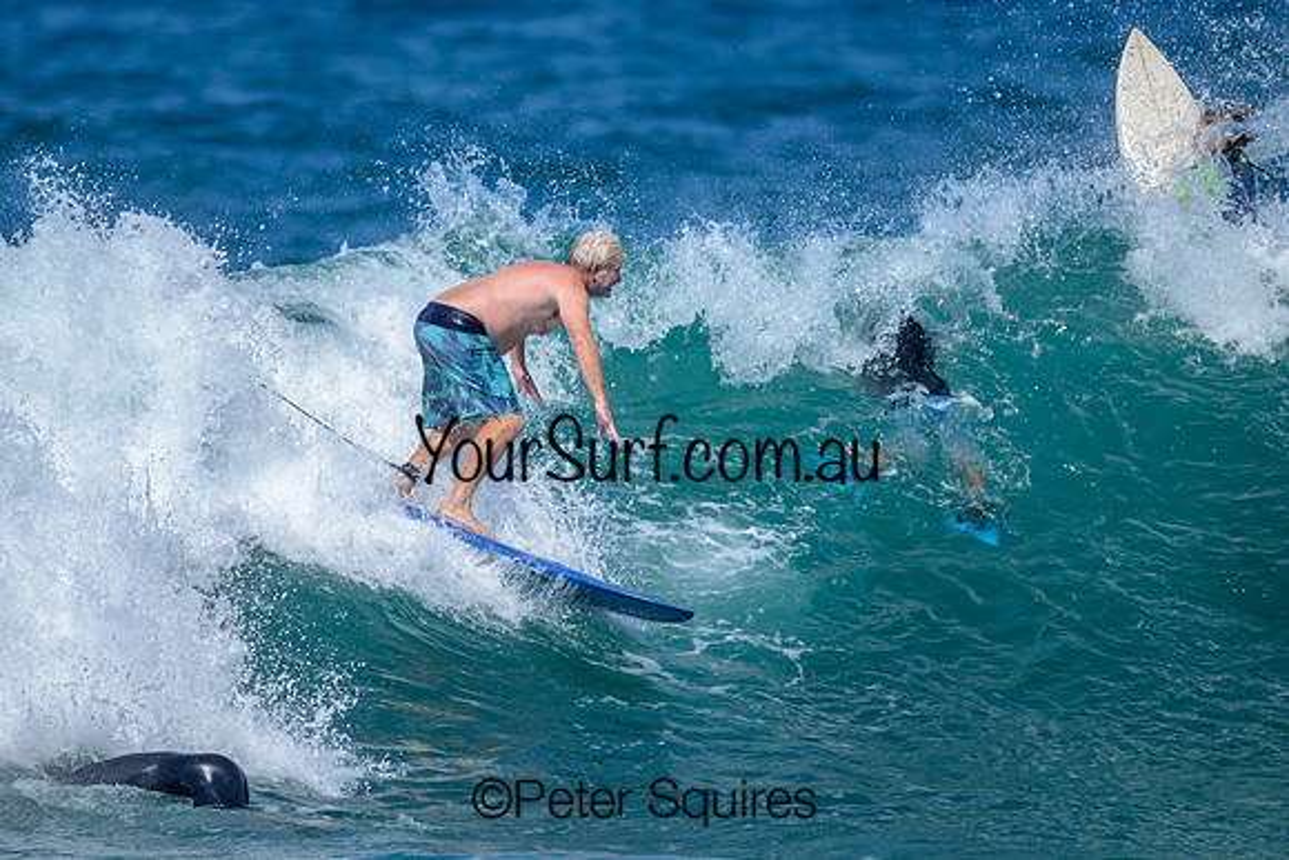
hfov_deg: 1.9
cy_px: 332
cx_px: 495
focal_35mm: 1092
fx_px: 39095
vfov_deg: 1.3
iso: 360
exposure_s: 1/2500
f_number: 6.3
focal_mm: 800
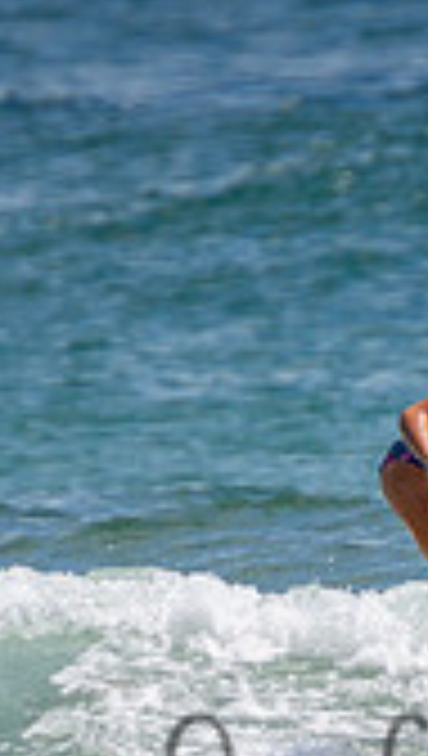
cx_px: 468
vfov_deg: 1.1
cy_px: 678
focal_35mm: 1985
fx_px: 39889
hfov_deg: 0.6
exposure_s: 1/2000
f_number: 5.6
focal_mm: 400
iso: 200
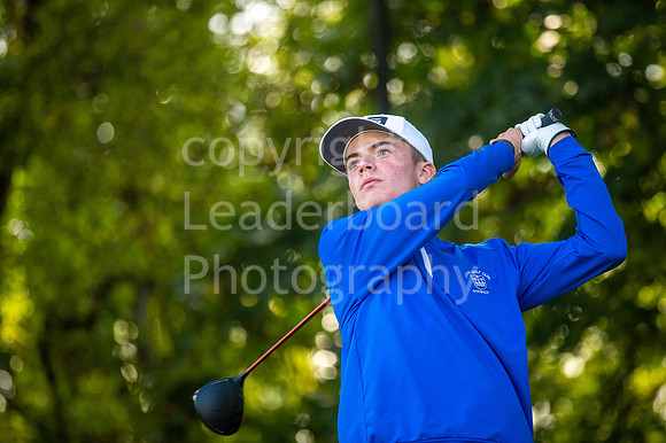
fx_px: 8320
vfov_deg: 3.1
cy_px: 222
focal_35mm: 450
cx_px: 333
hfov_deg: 4.6
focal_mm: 300
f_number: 4
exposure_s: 1/1000
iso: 640
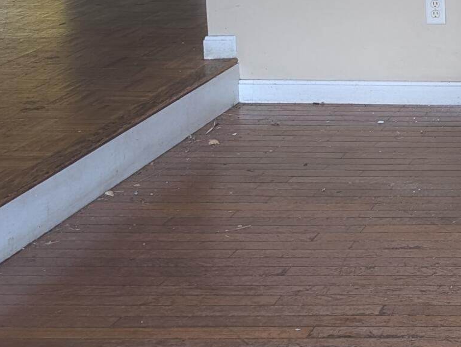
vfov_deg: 14.8
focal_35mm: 94
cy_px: -160
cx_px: 814
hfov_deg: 17.3
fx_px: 1254
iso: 103
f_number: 1.68
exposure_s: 1/23.8
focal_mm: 6.9
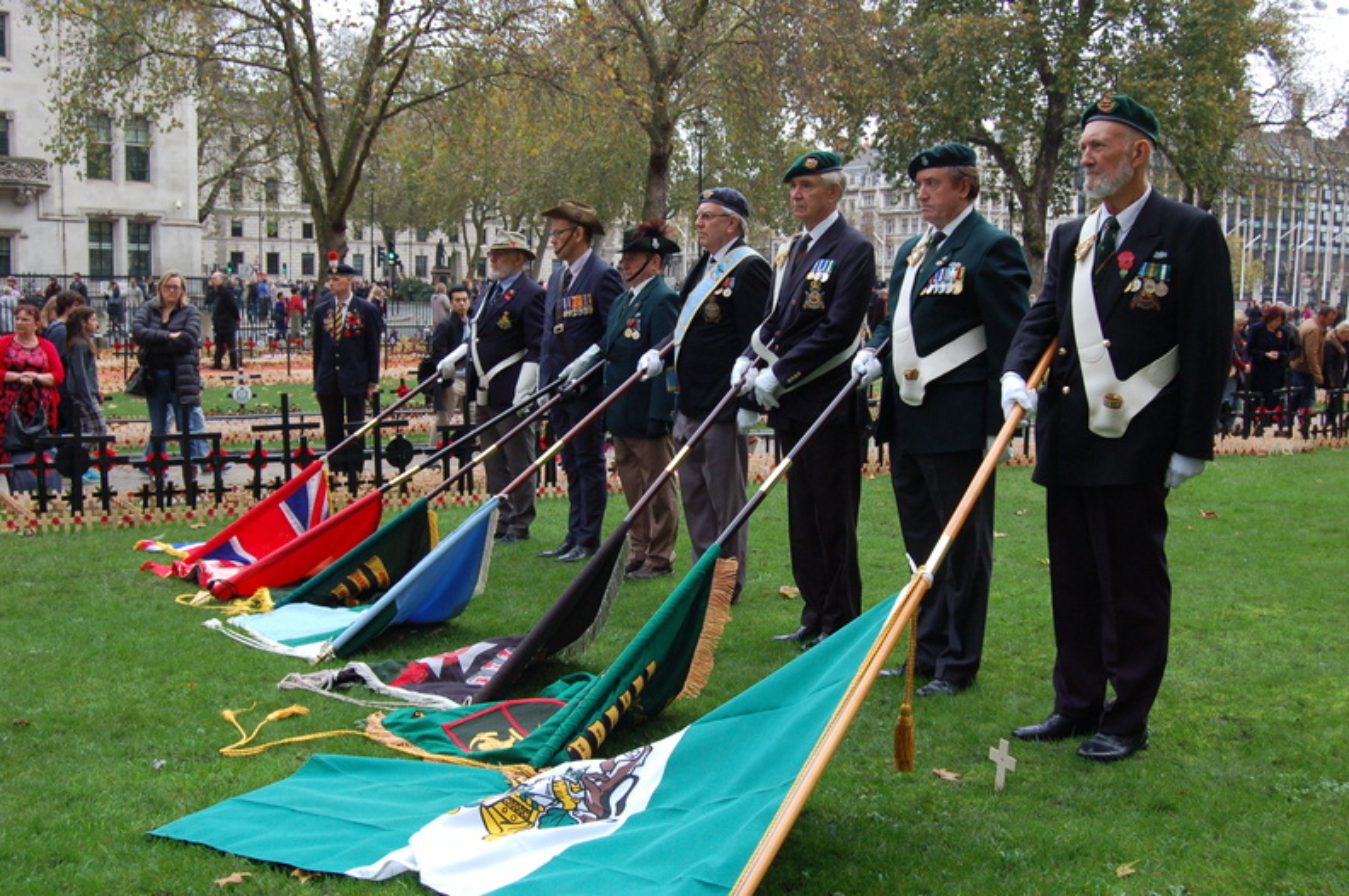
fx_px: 1460
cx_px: 674
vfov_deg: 34.1
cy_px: 448
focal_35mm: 39
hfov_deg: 49.6
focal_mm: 26
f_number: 5.6
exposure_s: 1/125
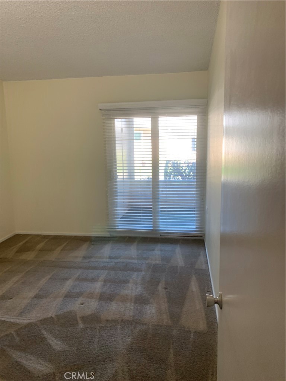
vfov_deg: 67.3
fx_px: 286
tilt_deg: -9.7
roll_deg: +3.0
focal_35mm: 26
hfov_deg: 53.1
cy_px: 190
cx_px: 143
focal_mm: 4.25
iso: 50
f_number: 1.8
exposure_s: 1/60
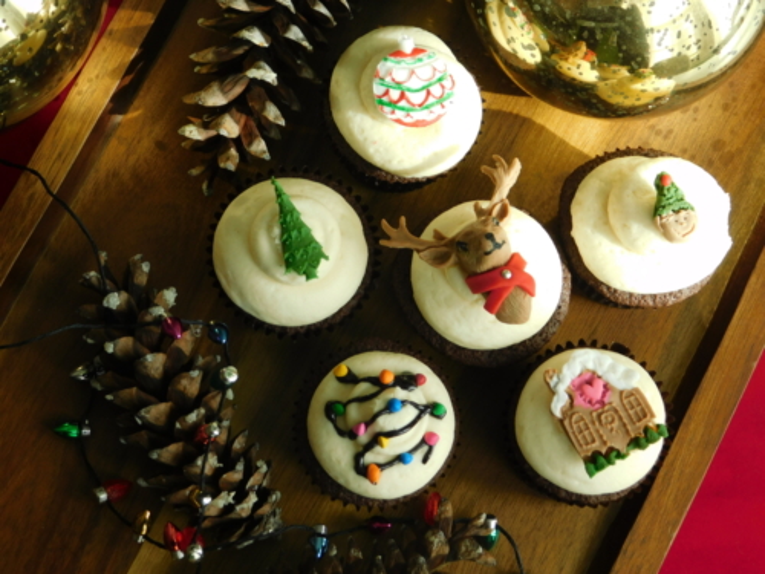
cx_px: 382
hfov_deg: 21.5
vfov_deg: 16.2
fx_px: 2011
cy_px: 287
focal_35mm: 91
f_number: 4.5
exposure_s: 1/40
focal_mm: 16.1
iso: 125
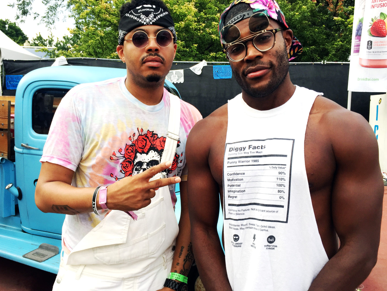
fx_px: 380
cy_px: 142
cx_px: 177
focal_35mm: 34
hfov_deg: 53.9
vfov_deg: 41.8
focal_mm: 4.15
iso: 32
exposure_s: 1/286
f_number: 2.2
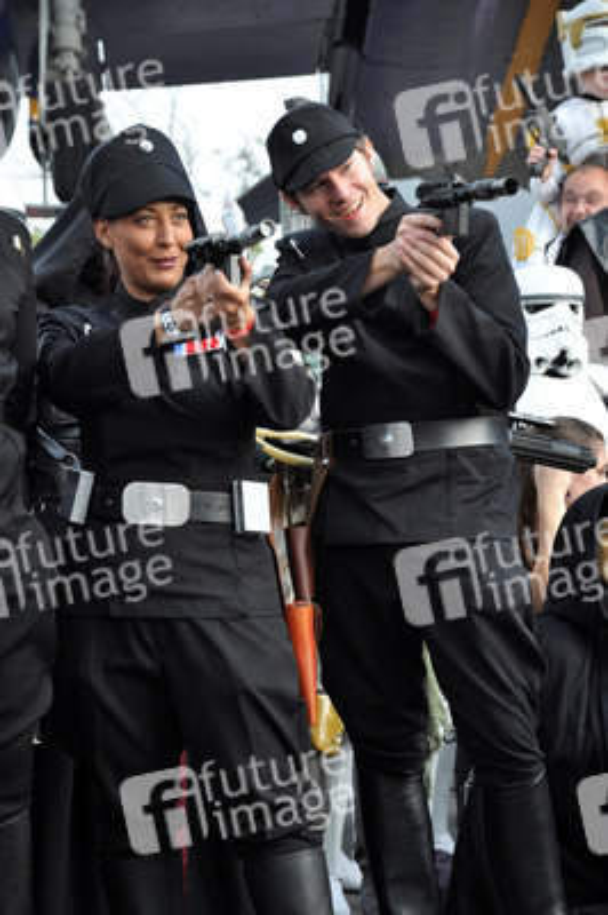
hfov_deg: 12.2
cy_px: 458
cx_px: 304
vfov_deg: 18.2
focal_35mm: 112
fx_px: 2855
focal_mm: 75
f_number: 5.3
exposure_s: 1/320
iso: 400
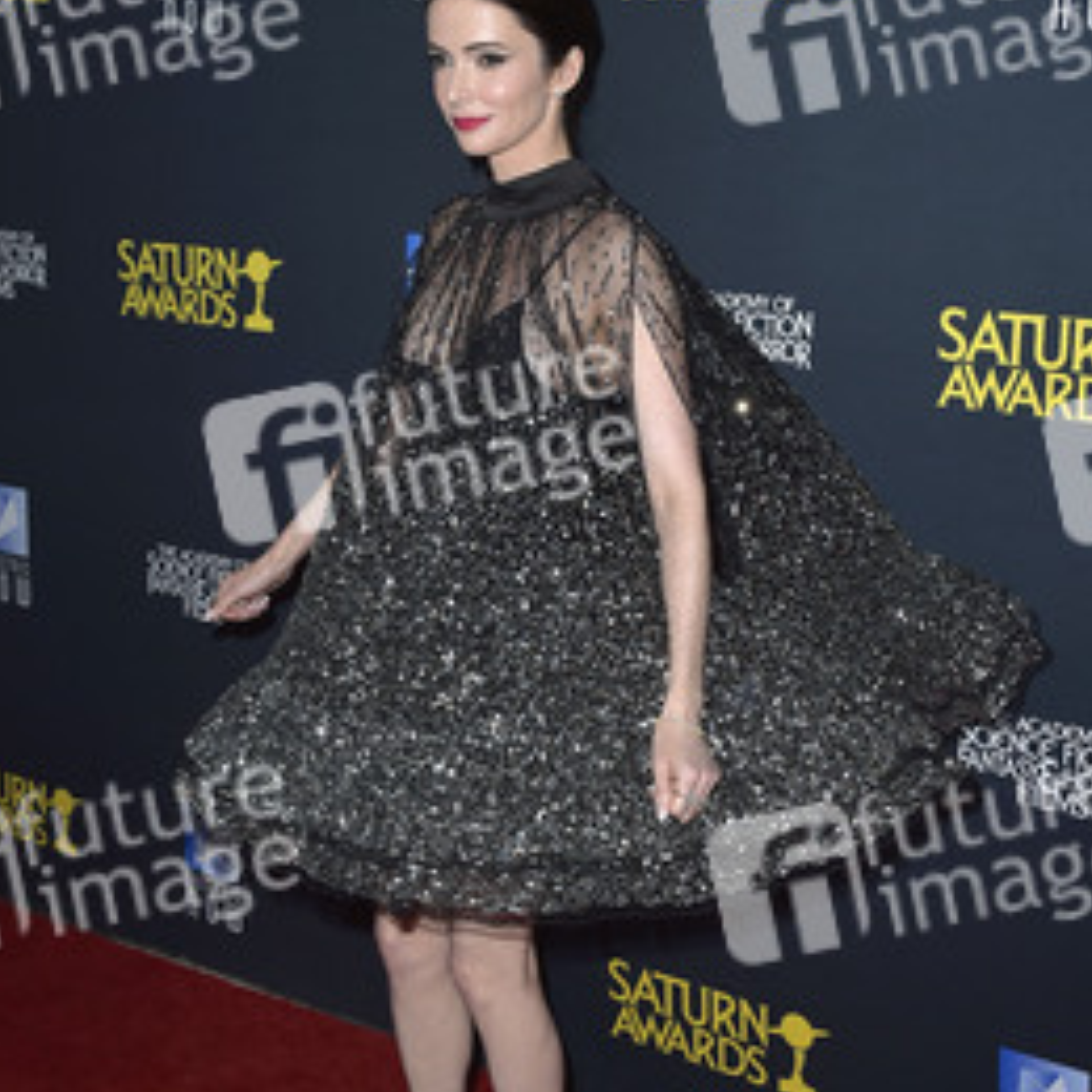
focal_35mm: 47
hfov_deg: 36.1
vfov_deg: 35.9
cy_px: 655
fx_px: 1677
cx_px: 544
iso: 250
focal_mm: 36
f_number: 6.3
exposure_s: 1/250
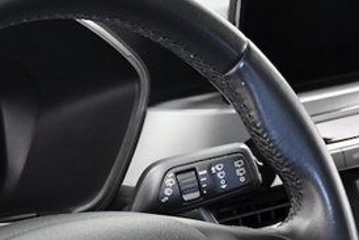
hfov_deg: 12.2
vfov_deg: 8.1
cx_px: 138
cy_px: 331
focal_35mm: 168
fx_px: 1676
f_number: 4.5
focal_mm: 30
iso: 2500
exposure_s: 1/125
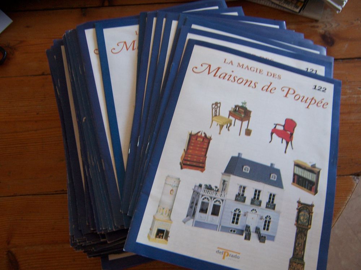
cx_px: 180
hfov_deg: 55.4
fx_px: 344
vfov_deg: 42.9
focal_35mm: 33
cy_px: 135
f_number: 3.4
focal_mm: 5.5
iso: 140
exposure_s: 1/10
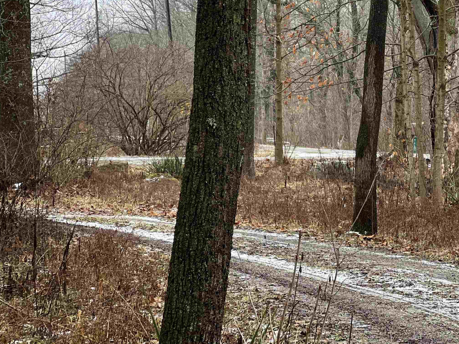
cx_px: 339
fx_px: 1551
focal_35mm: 117
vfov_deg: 12.6
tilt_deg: +0.0
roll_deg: +0.5
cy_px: 113
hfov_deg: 16.8
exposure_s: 1/121
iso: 100
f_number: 2.8
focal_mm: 9
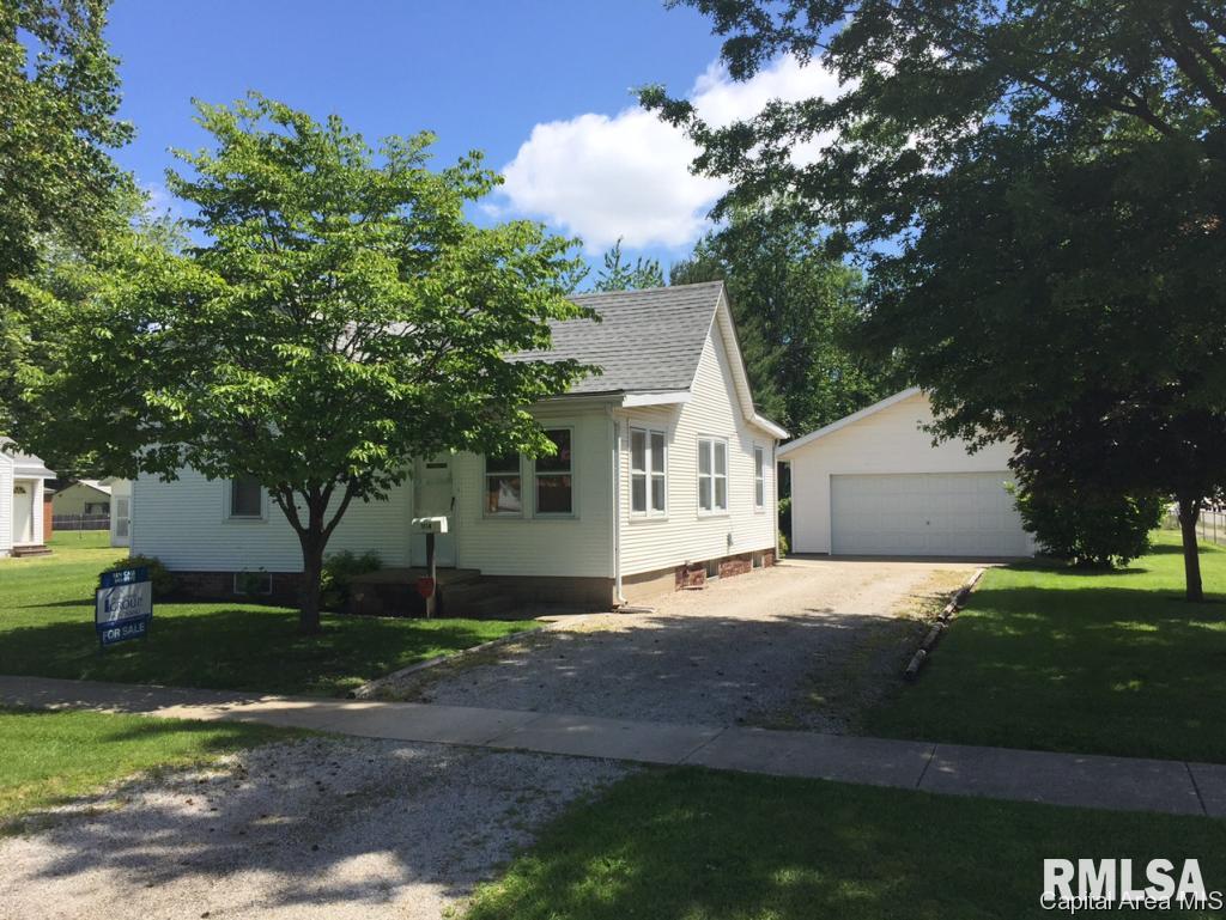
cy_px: 460
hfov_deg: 61.6
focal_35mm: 29
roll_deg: +0.2
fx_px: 1028
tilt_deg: +1.1
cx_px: 613
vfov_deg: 48.3
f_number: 2.2
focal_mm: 4.15
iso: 32
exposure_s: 1/2083
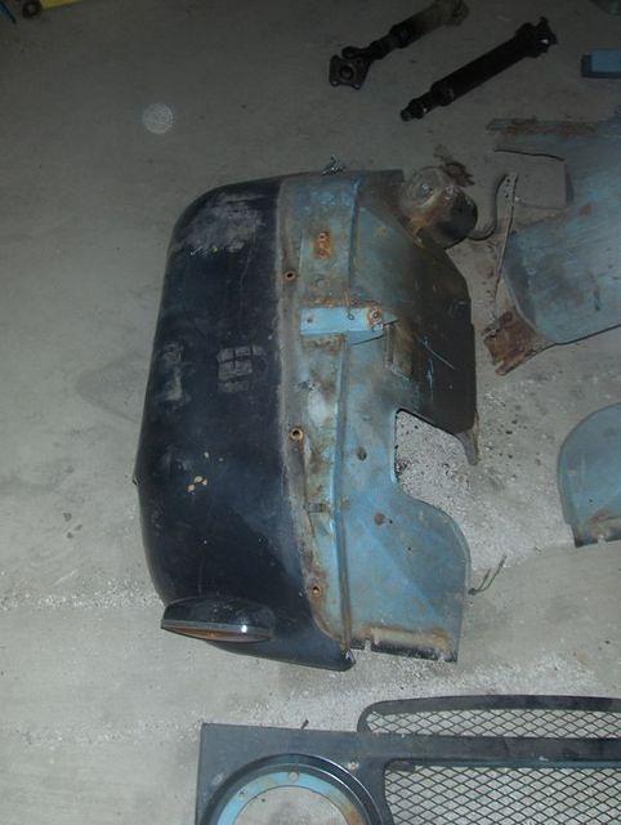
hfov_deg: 35.2
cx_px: 310
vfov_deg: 45.7
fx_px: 978
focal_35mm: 41
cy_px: 412
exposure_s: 1/60
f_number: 3.5
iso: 100
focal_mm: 6.5
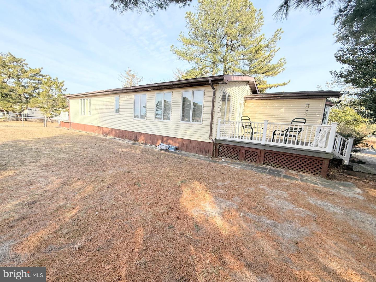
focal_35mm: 14
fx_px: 152
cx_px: 188
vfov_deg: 85.7
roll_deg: -3.2
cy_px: 141
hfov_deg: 102.1
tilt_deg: -6.3
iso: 64
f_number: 2.2
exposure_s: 1/679
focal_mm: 2.22
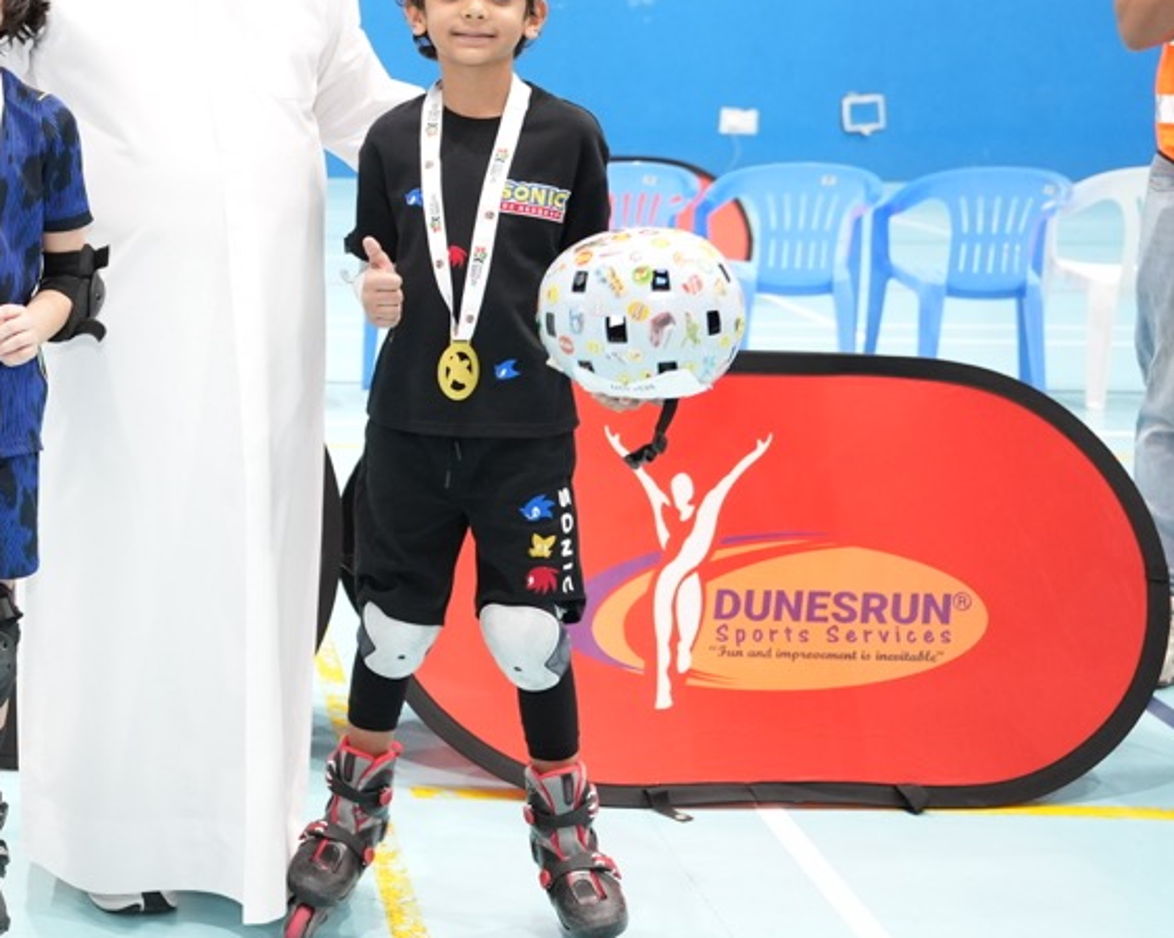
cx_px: -73
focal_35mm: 64
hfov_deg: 27.3
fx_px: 2238
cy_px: 212
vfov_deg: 23.4
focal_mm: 30.2
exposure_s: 1/125
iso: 2500
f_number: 3.2
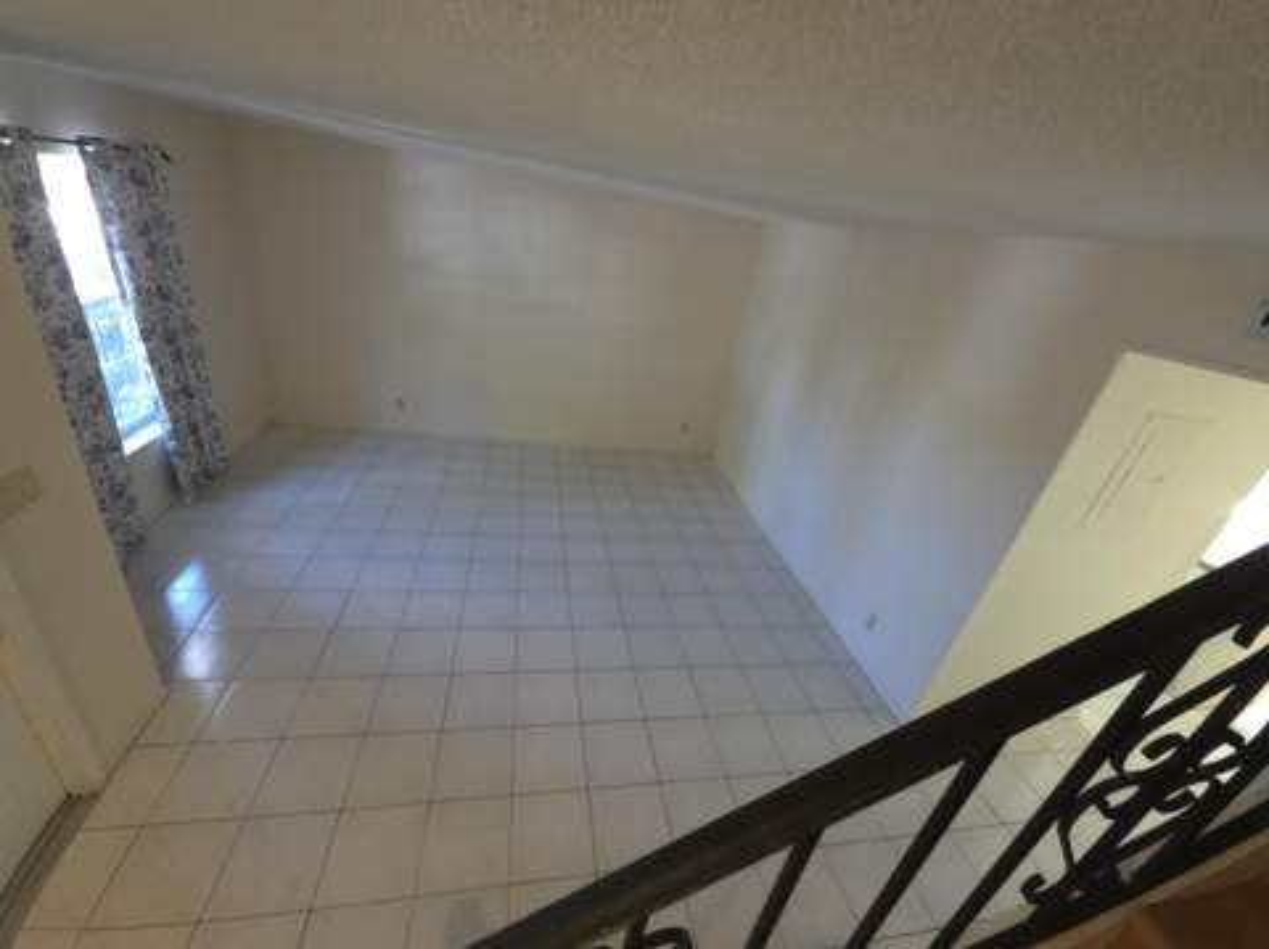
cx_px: 634
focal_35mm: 13
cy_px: 474
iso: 200
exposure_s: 1/30
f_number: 1.9
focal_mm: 2.2
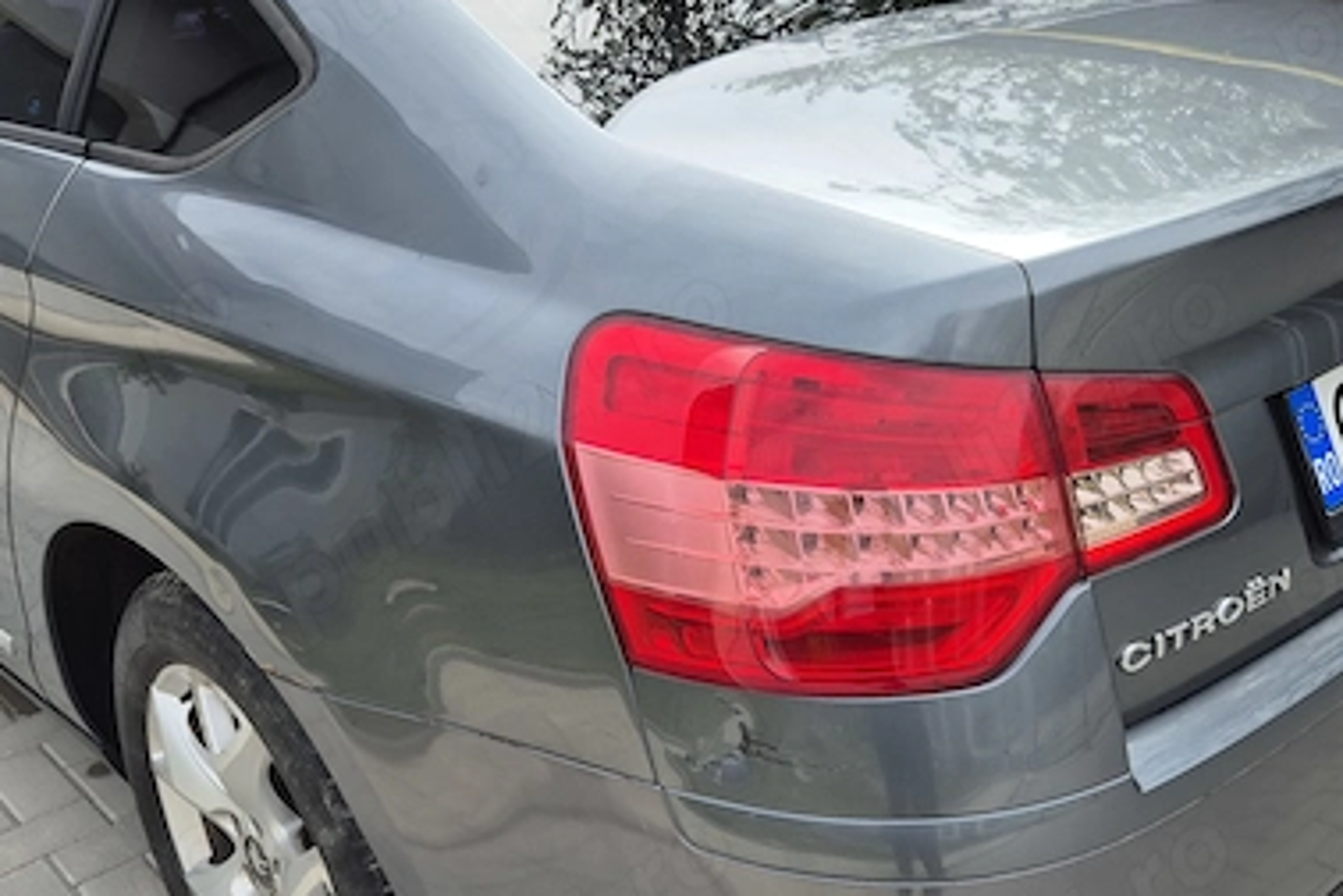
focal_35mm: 38
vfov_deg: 35.0
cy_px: 487
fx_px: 1418
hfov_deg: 50.6
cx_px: 750
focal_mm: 5.4
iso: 25
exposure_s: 1/1010
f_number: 1.8
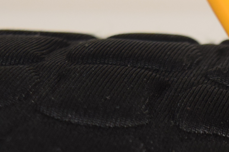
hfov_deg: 8.6
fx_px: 1476
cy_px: 343
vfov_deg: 5.7
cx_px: 365
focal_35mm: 232
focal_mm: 32
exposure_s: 1/125
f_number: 5.6
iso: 800
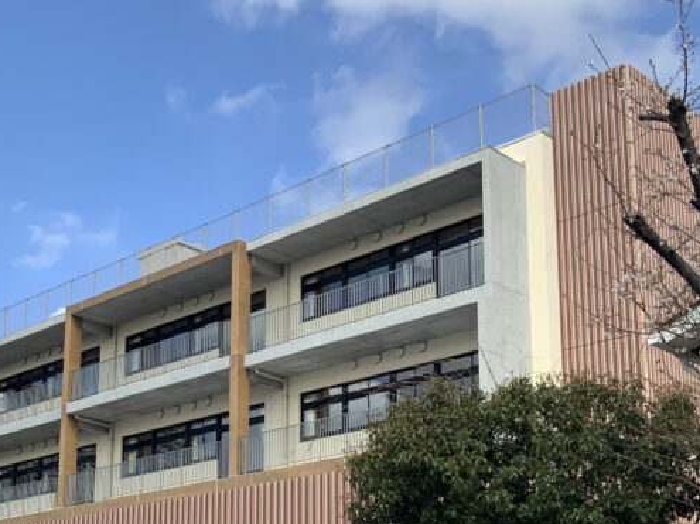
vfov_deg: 23.9
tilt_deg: +13.2
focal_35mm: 60
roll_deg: -1.1
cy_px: 452
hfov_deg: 31.4
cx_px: 140
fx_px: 1213
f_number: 1.8
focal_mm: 3
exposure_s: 1/1577
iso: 16
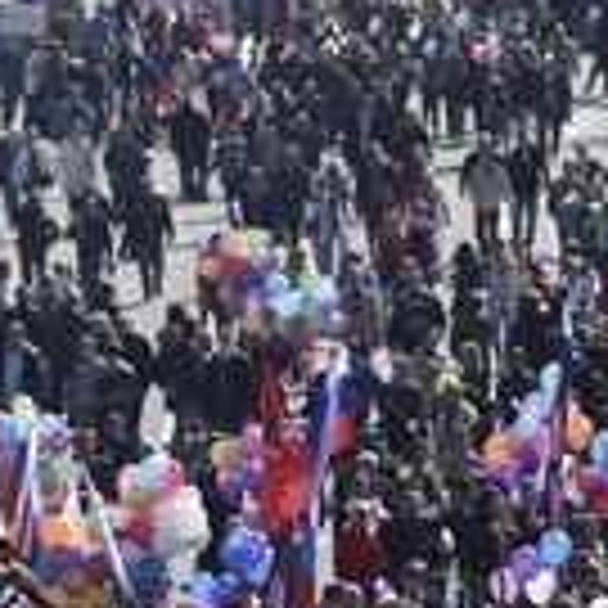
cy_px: 459
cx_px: 239
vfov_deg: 3.4
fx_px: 10154
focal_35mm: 511
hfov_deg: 3.4
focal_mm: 116
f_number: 2.8
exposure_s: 1/1600
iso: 100
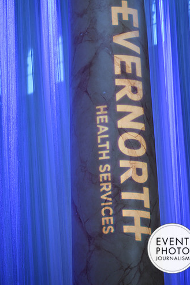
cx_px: 110
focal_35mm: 126
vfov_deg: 16.3
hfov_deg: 10.9
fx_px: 997
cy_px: 129
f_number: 2.8
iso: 500
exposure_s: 1/125
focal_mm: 107
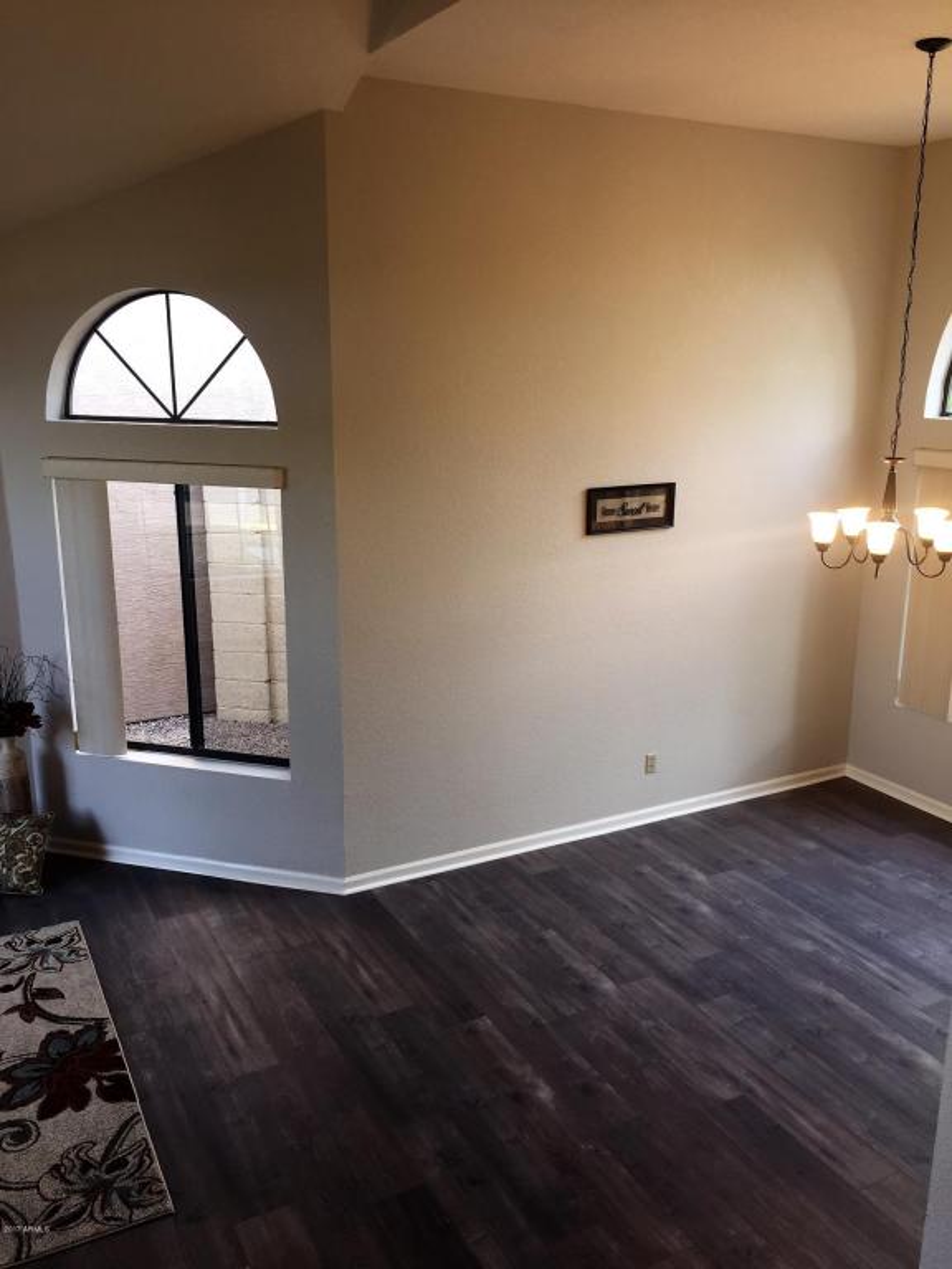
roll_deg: -0.3
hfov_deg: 48.2
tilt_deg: -13.8
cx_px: 476
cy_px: 634
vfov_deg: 61.7
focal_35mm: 29
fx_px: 1063
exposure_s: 1/32
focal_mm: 4.15
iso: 32
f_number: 2.2
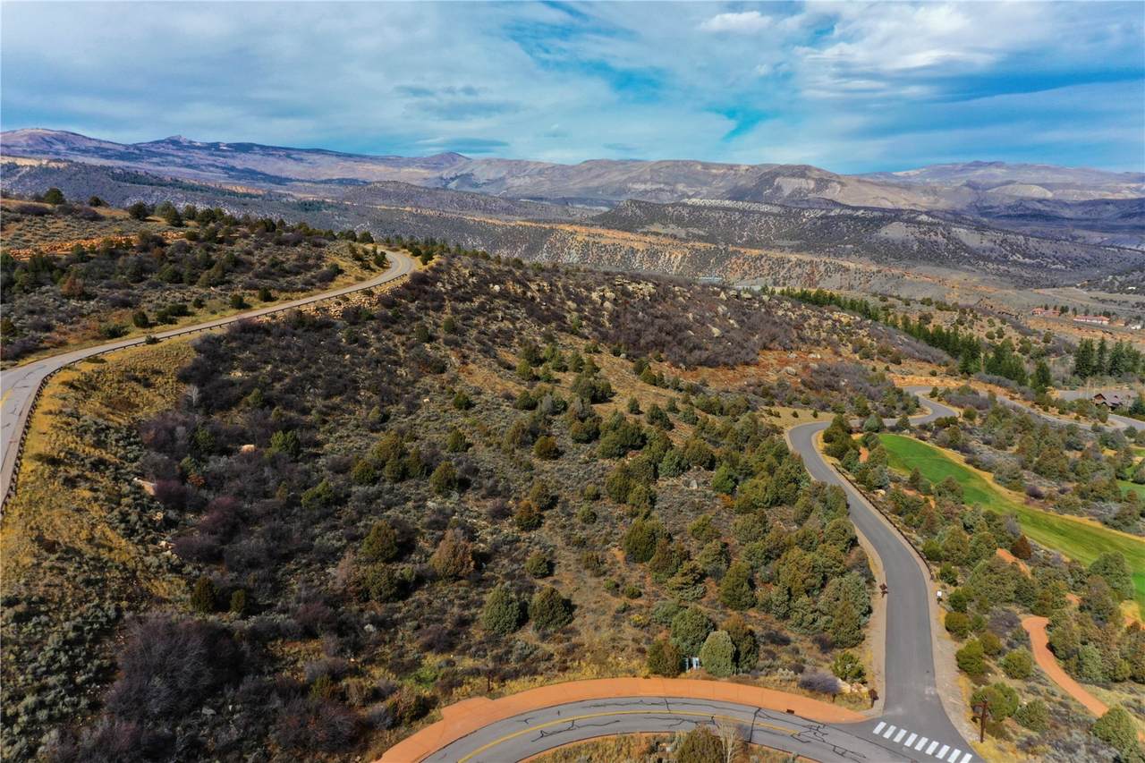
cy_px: 382
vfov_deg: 46.4
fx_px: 890
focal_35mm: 28
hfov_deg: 65.5
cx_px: 572
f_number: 2.8
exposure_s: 1/80
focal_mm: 10.26
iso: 100
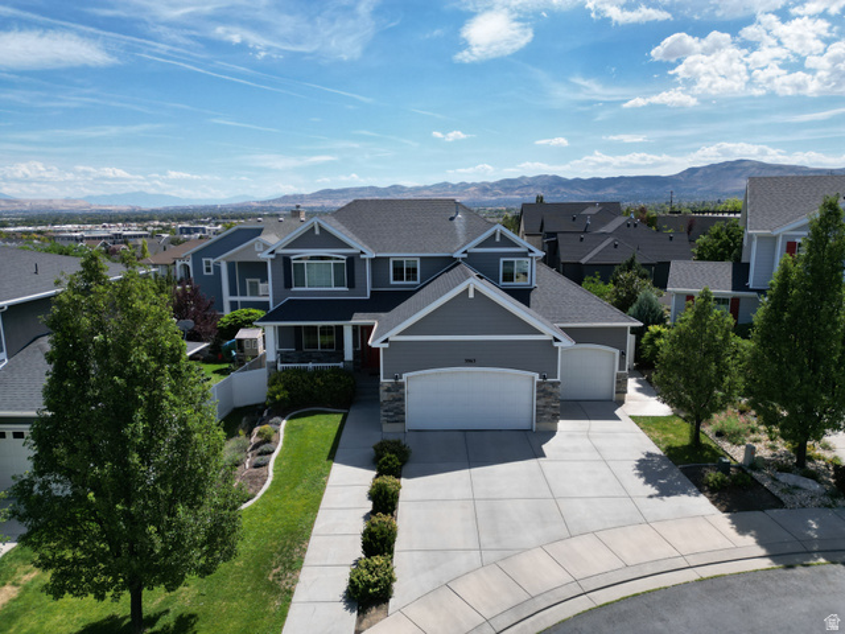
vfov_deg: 56.8
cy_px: 317
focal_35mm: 24
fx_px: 586
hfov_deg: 71.6
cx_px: 422
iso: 120
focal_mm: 6.72
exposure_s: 1/4000
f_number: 1.7
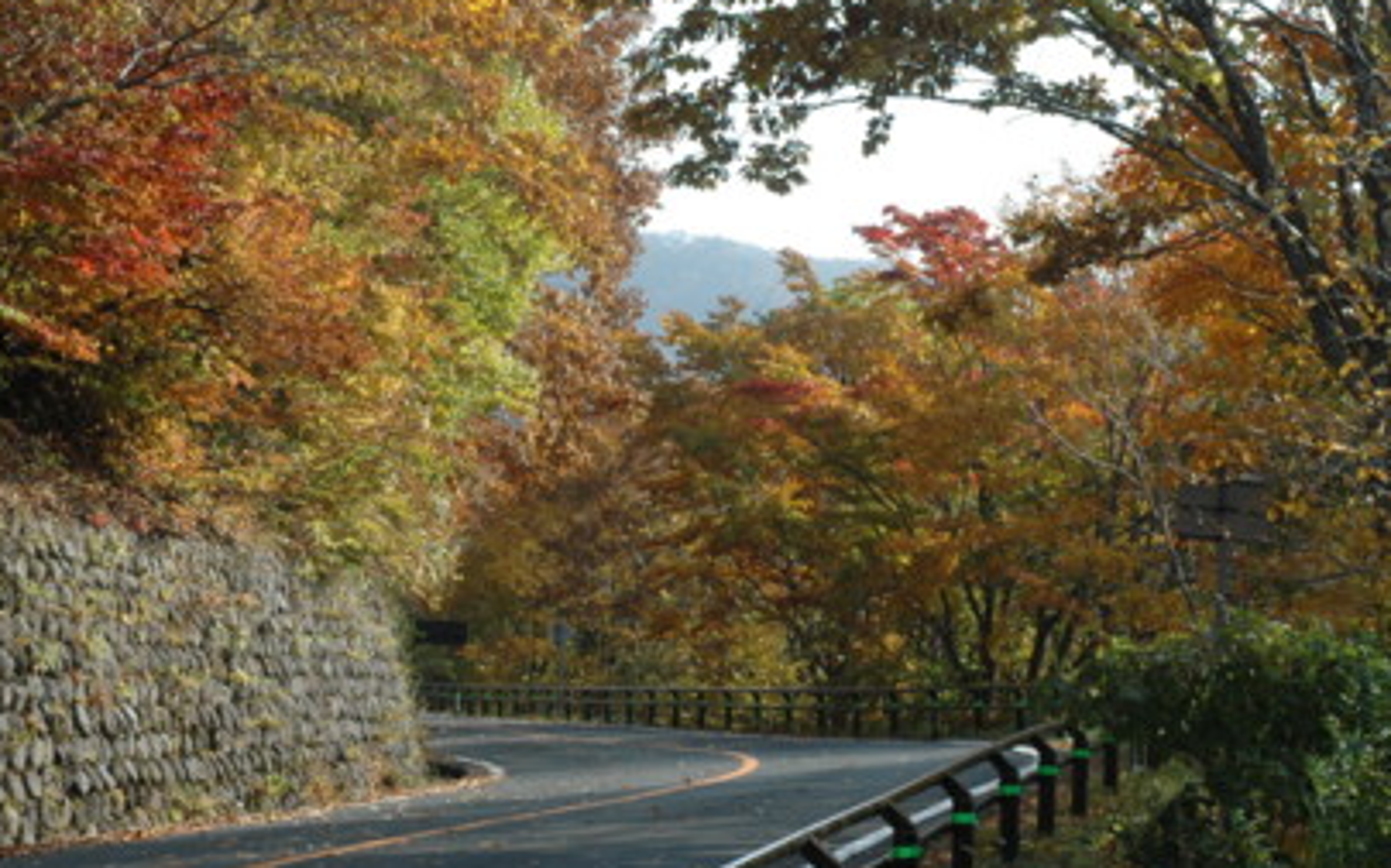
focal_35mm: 86
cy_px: 362
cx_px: 993
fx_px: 3260
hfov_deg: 23.9
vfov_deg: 15.2
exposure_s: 1/320
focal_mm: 38
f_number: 9
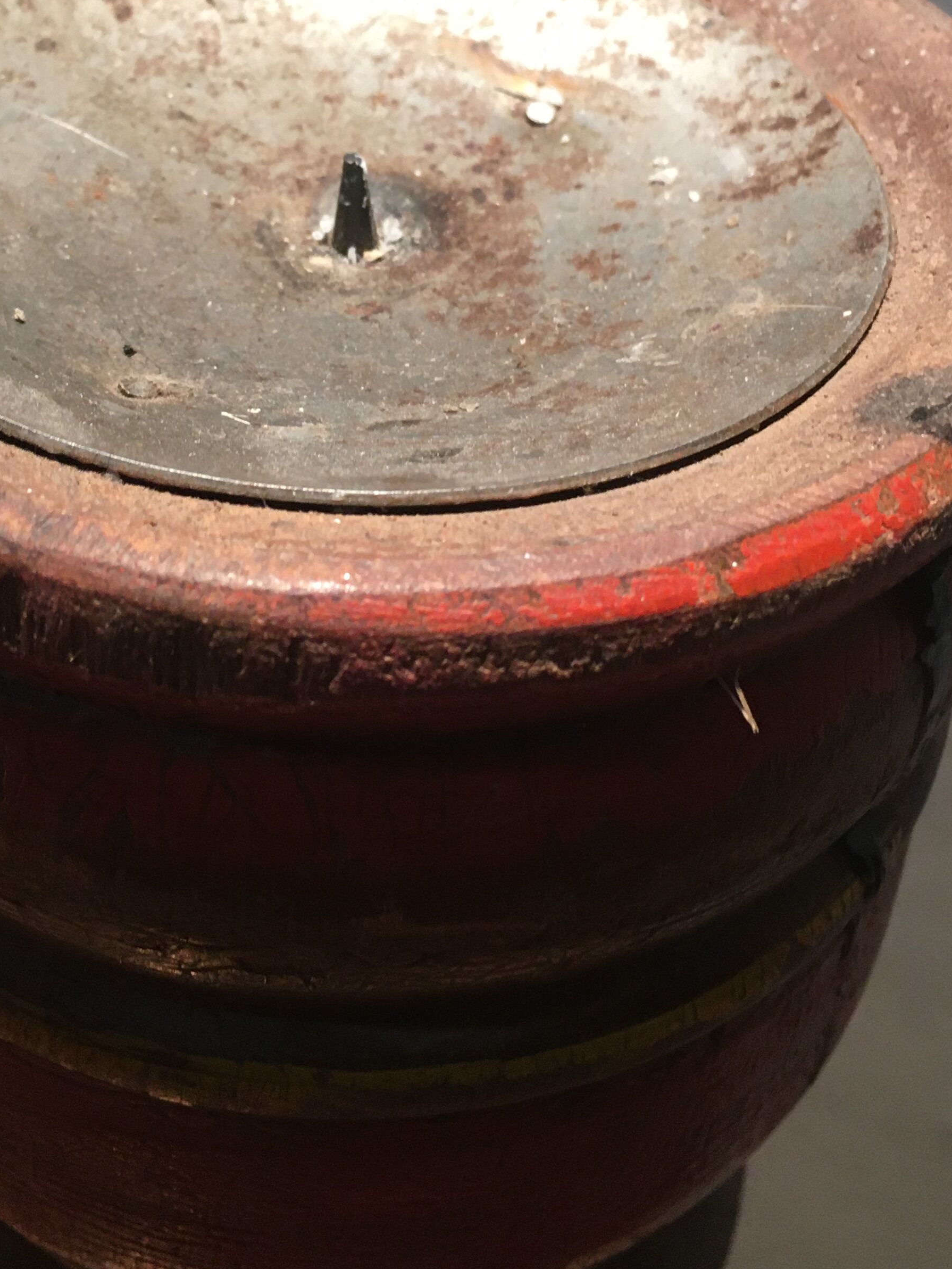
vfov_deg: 38.3
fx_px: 1796
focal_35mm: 49
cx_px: 377
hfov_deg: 29.6
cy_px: 378
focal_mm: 4.15
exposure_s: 1/30
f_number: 2.2
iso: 100
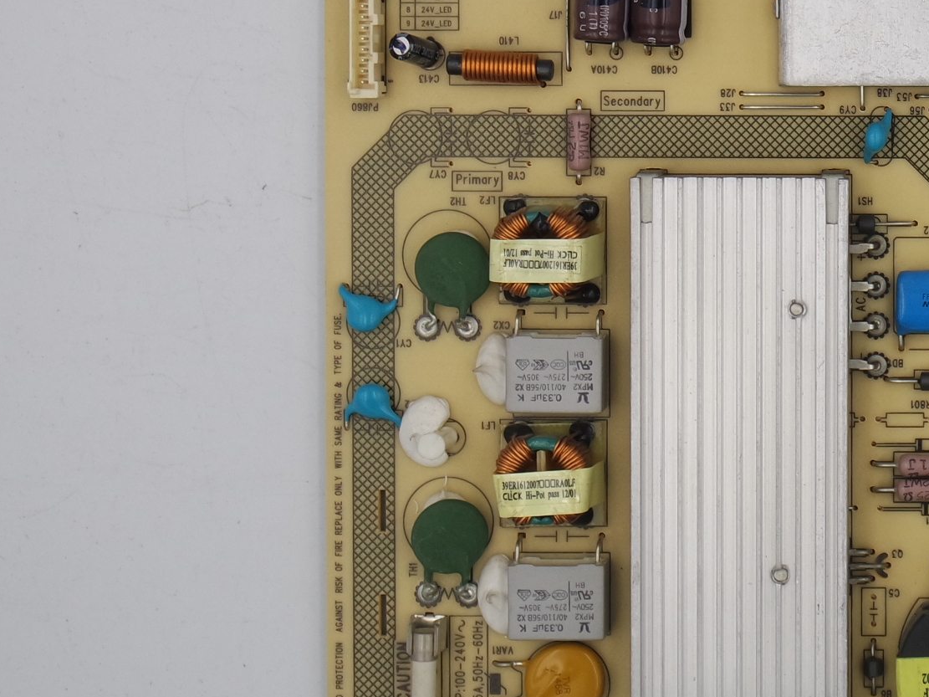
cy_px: 114
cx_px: 1031
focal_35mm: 103
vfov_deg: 14.3
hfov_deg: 18.3
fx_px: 2764
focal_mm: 15
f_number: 5.6
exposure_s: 1/125
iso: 160
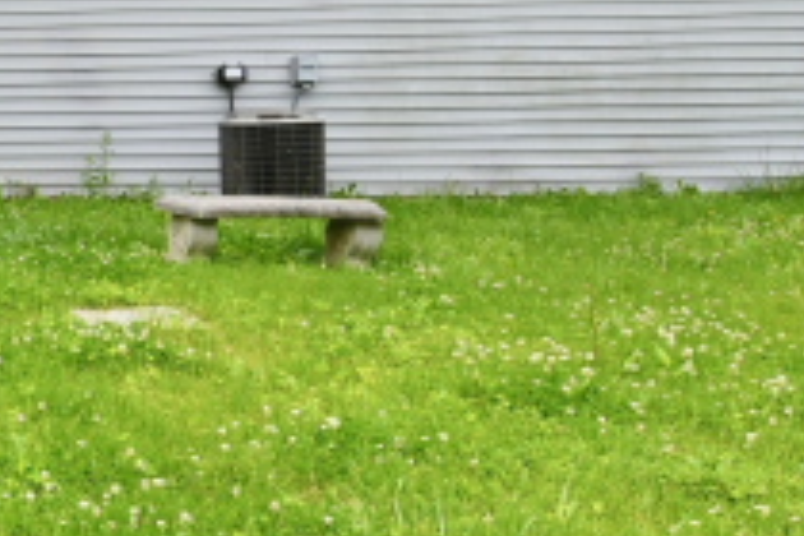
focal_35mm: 50
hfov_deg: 27.3
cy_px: -107
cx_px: -406
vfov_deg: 24.5
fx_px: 1117
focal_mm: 14
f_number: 11
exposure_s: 1/500
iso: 640
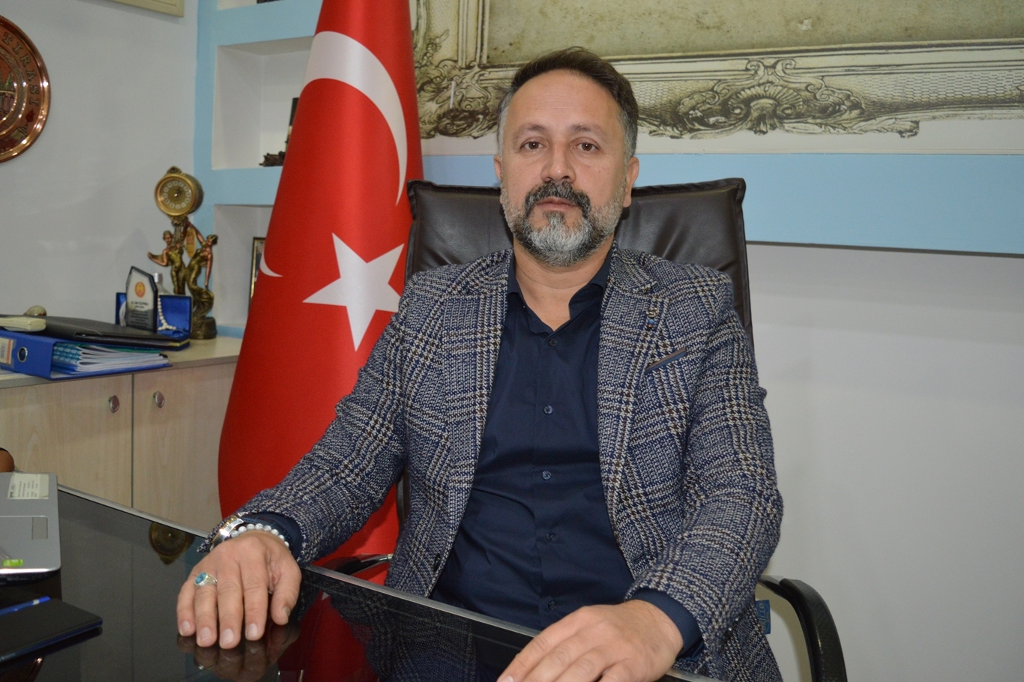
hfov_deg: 57.2
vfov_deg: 40.0
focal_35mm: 33
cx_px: 512
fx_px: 938
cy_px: 341
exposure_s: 1/60
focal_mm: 22
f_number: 3.8
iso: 1250
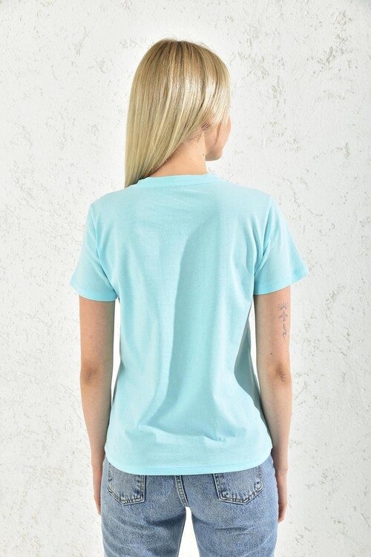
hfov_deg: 28.1
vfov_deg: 41.1
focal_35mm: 48
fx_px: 742
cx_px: 186
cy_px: 278
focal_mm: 48
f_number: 7.1
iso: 100
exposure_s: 1/160
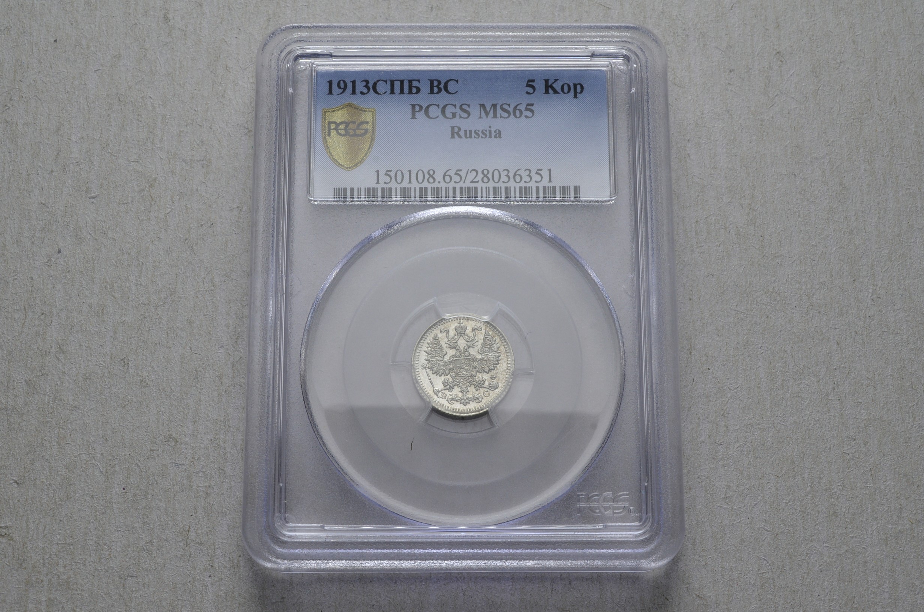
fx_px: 1306
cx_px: 462
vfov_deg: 26.4
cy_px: 306
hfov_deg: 39.0
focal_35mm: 51
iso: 400
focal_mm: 34
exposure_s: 1/250
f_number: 14
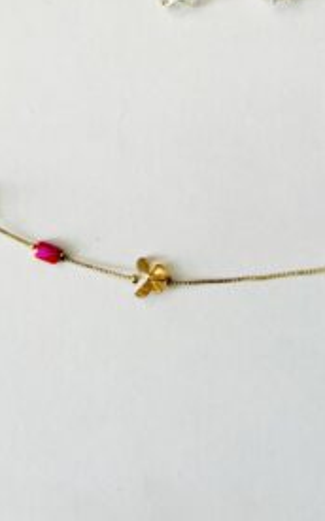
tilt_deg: -79.0
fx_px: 852
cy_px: 30
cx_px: 149
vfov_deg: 32.0
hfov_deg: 21.6
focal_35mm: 60
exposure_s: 1/100
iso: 80
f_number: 1.5
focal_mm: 5.7
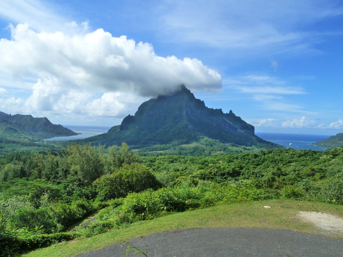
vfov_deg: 54.9
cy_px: 128
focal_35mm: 25
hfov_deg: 69.4
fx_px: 248
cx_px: 172
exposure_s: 1/400
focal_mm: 4.1
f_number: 5.6
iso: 200
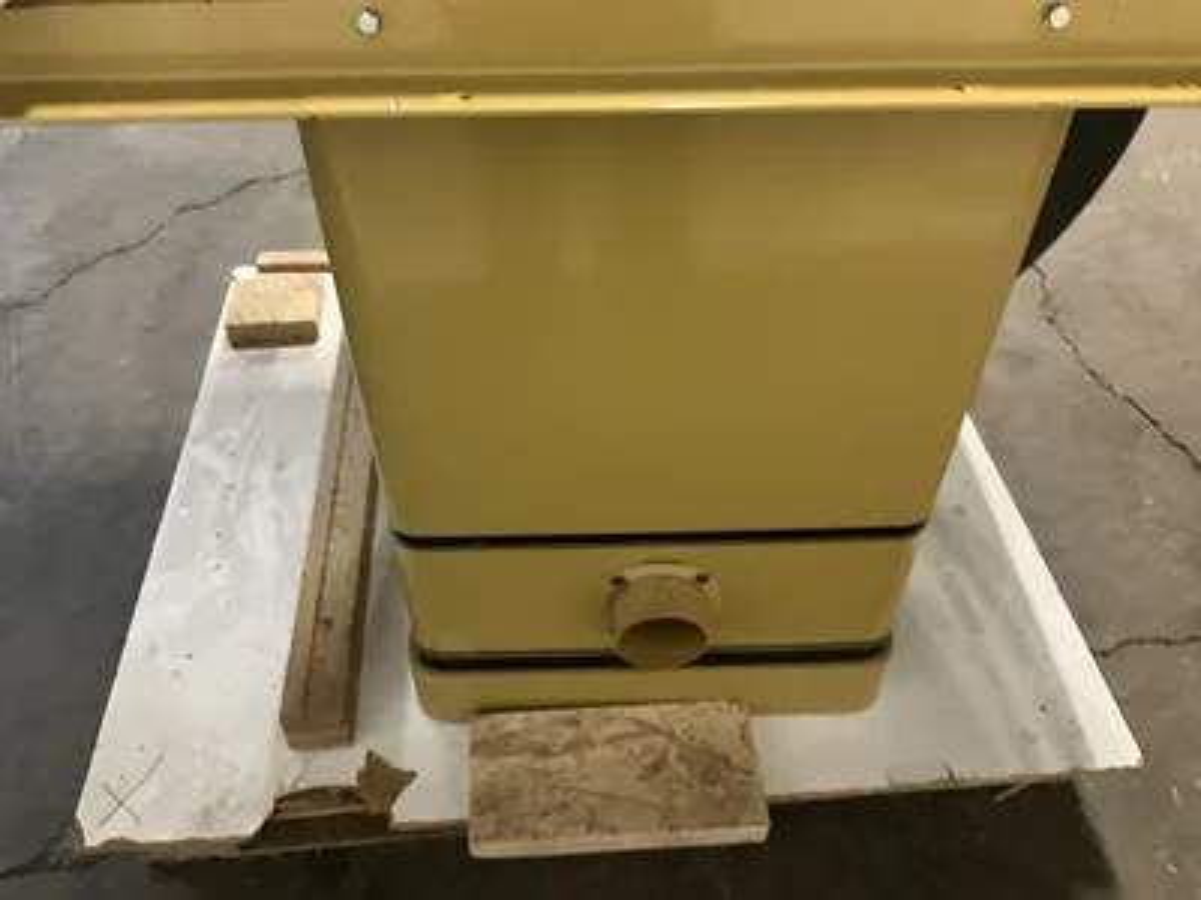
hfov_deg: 61.7
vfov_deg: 48.2
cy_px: 450
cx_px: 600
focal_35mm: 29
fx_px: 1006
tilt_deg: -46.7
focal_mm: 3
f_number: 1.8
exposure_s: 1/30
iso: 400
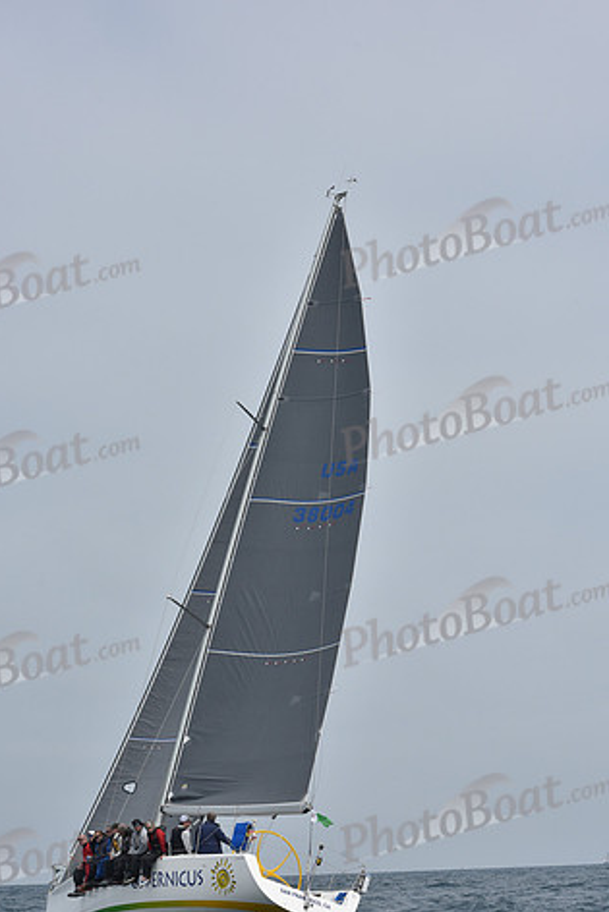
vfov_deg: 23.6
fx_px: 2180
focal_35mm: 86
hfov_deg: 15.9
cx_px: 241
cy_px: 545
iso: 250
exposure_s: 1/800
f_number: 11
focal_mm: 70
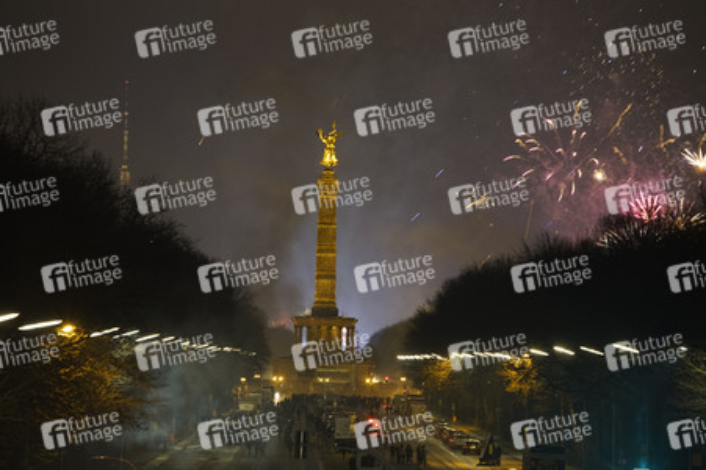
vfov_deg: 6.9
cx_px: 353
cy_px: 235
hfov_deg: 10.3
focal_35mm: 200
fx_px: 3919
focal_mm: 200
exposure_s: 1/2.5
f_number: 7.1
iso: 1600
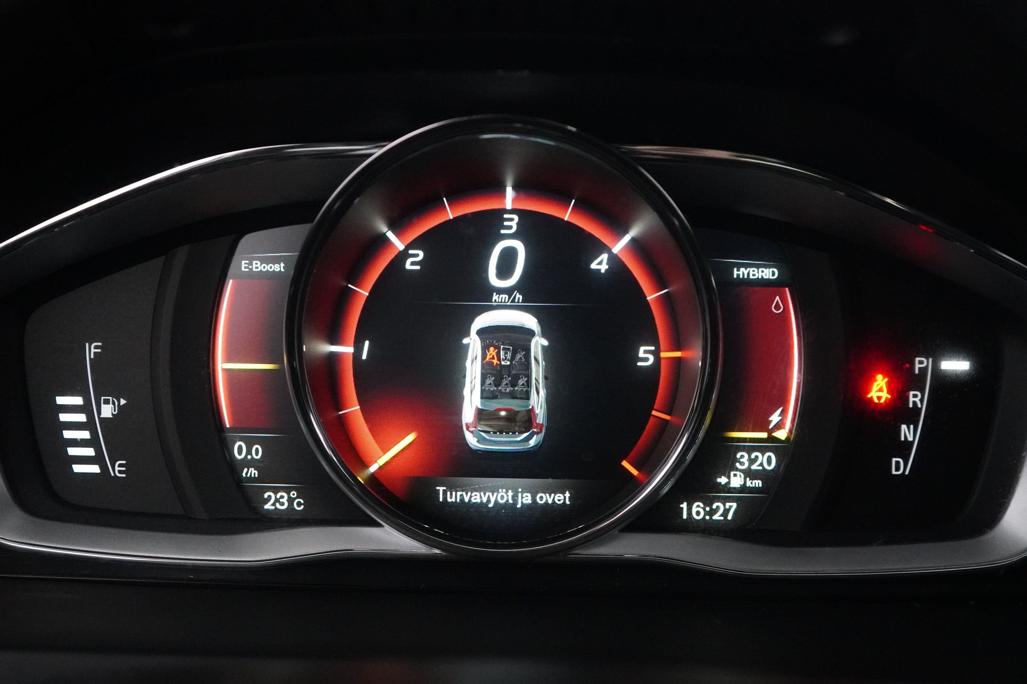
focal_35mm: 42
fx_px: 1198
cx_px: 514
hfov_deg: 46.4
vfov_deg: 31.9
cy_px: 342
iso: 6400
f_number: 3.5
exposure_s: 1/50
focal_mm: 28
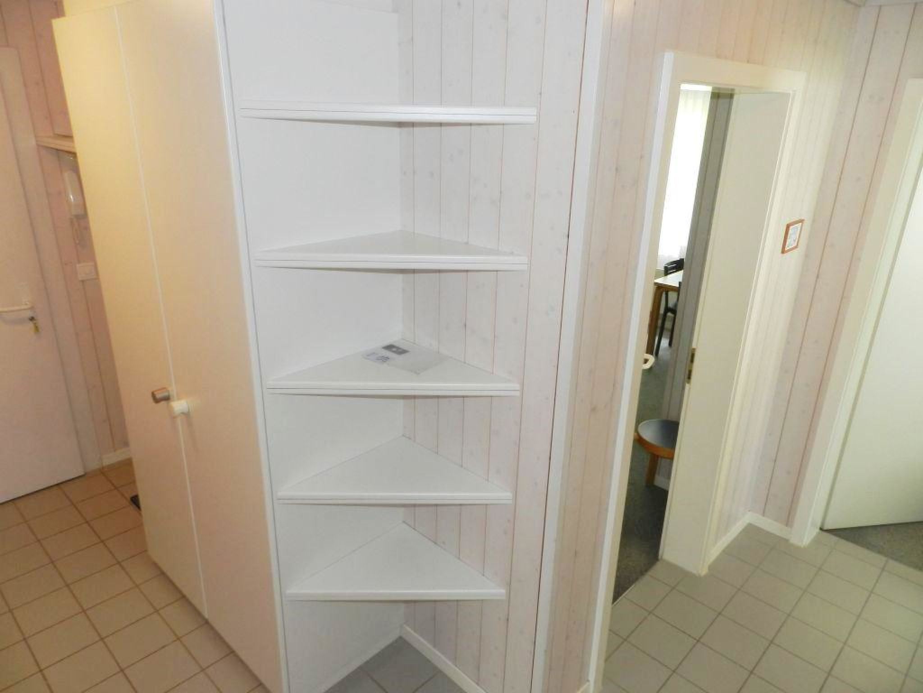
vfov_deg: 58.9
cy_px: 346
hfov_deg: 73.9
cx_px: 462
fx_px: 613
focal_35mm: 23
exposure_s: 1/30
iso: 200
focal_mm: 4
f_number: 3.4
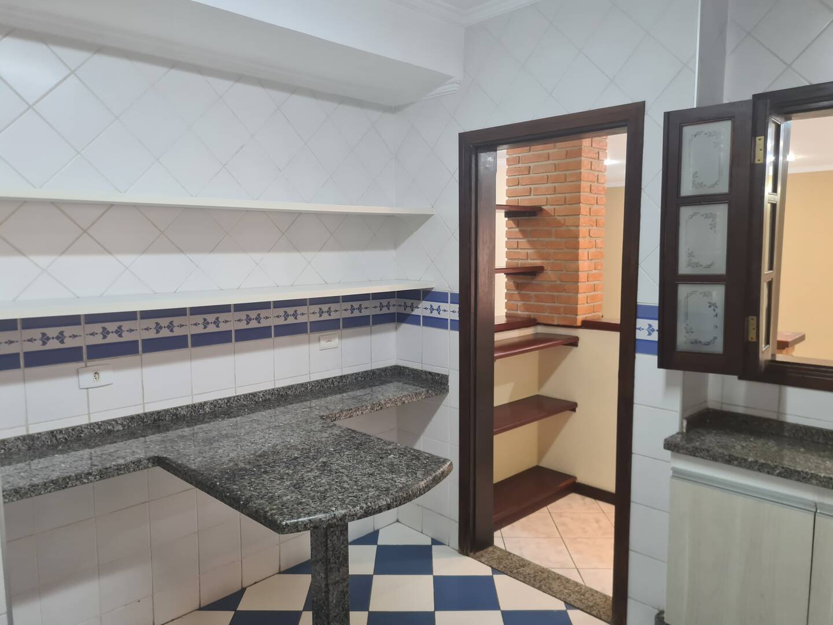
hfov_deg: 67.3
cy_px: 312
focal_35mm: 26
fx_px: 626
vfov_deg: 53.1
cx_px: 416
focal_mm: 5.4
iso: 200
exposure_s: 1/40
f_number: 1.8
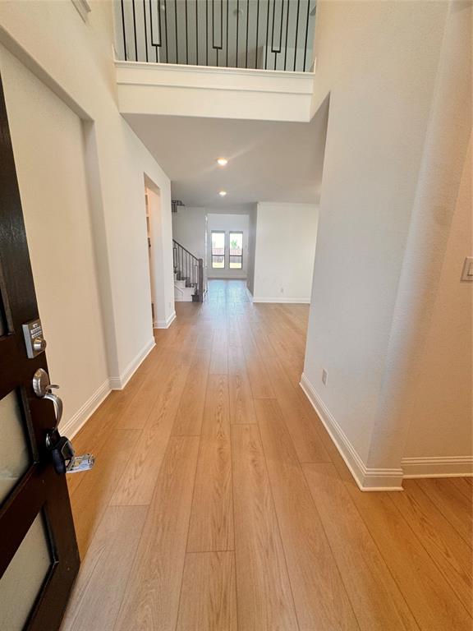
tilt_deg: -13.0
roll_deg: -1.1
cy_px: 316
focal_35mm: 14
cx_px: 236
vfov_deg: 102.1
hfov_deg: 85.7
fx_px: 255
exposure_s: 1/120
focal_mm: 2.22
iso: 100
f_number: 2.2
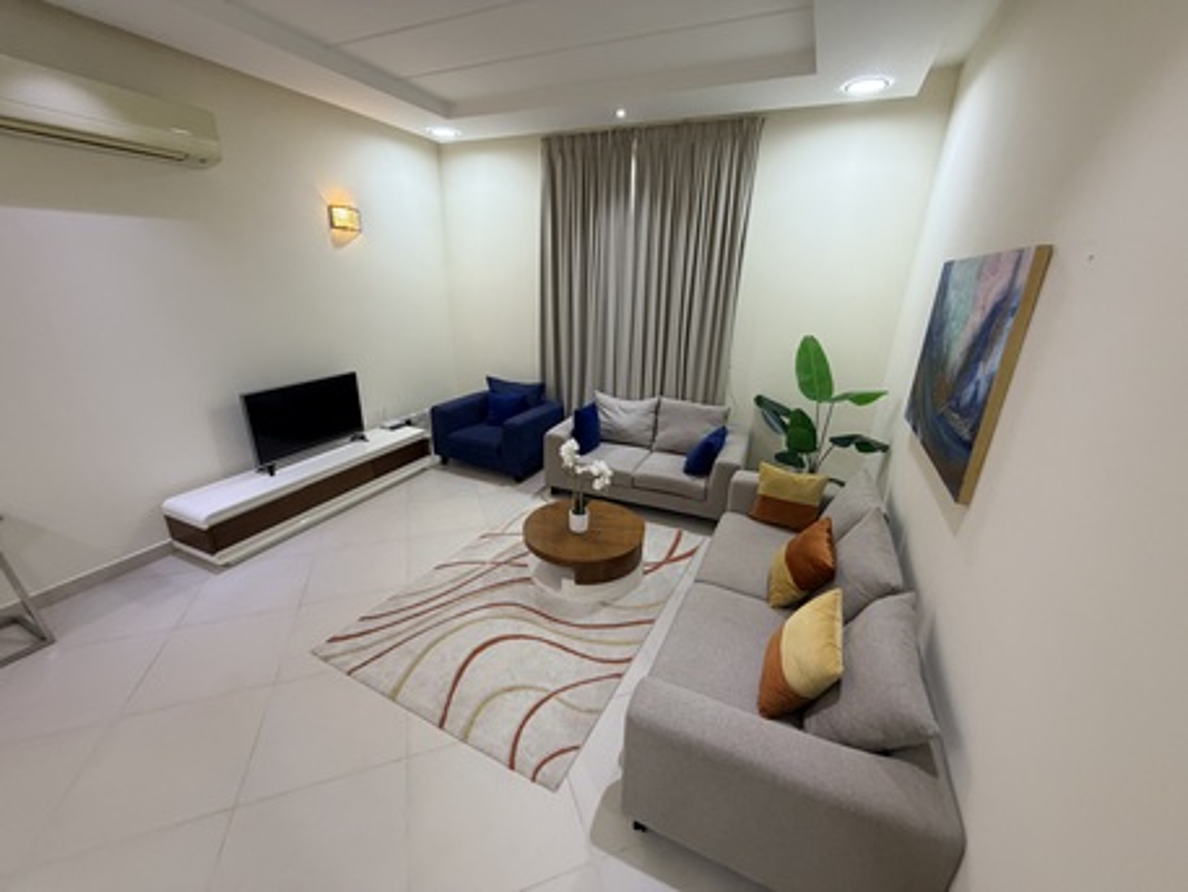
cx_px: 594
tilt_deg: -18.9
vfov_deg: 85.7
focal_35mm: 14
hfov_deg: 102.0
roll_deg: -1.3
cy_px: 446
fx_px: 481
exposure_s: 1/100
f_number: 2.2
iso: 320
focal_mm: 2.22
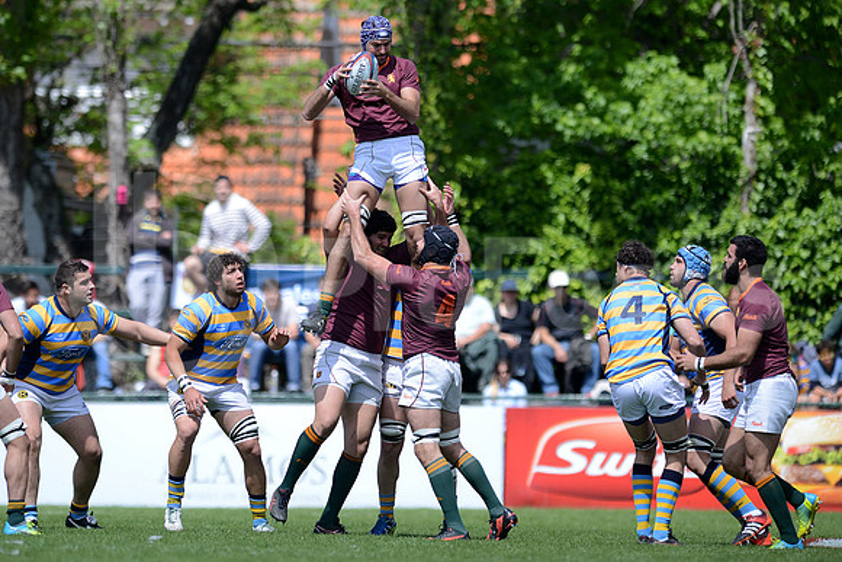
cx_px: 421
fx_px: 9825
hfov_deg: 4.9
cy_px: 281
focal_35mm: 420
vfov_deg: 3.3
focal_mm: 420
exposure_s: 1/2500
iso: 400
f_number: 4
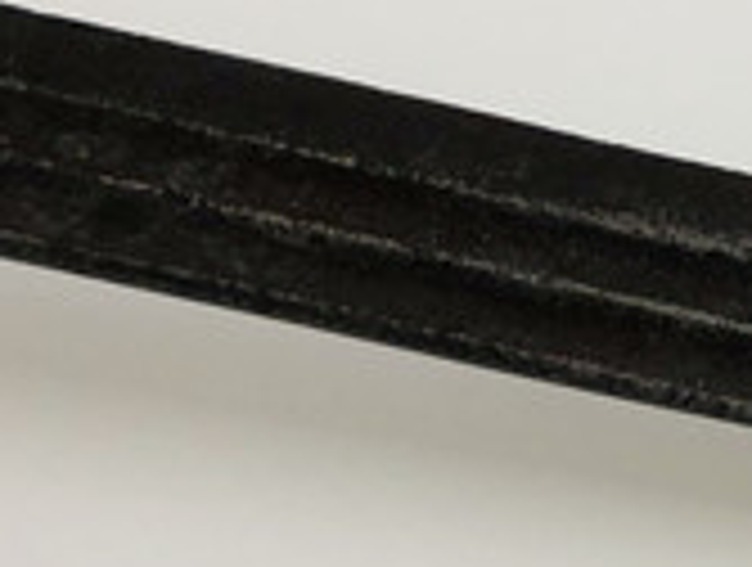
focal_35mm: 107
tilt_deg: -51.4
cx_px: 1324
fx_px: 2329
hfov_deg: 15.8
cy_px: 234
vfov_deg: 13.9
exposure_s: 1/40
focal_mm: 3.99
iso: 25
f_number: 1.8
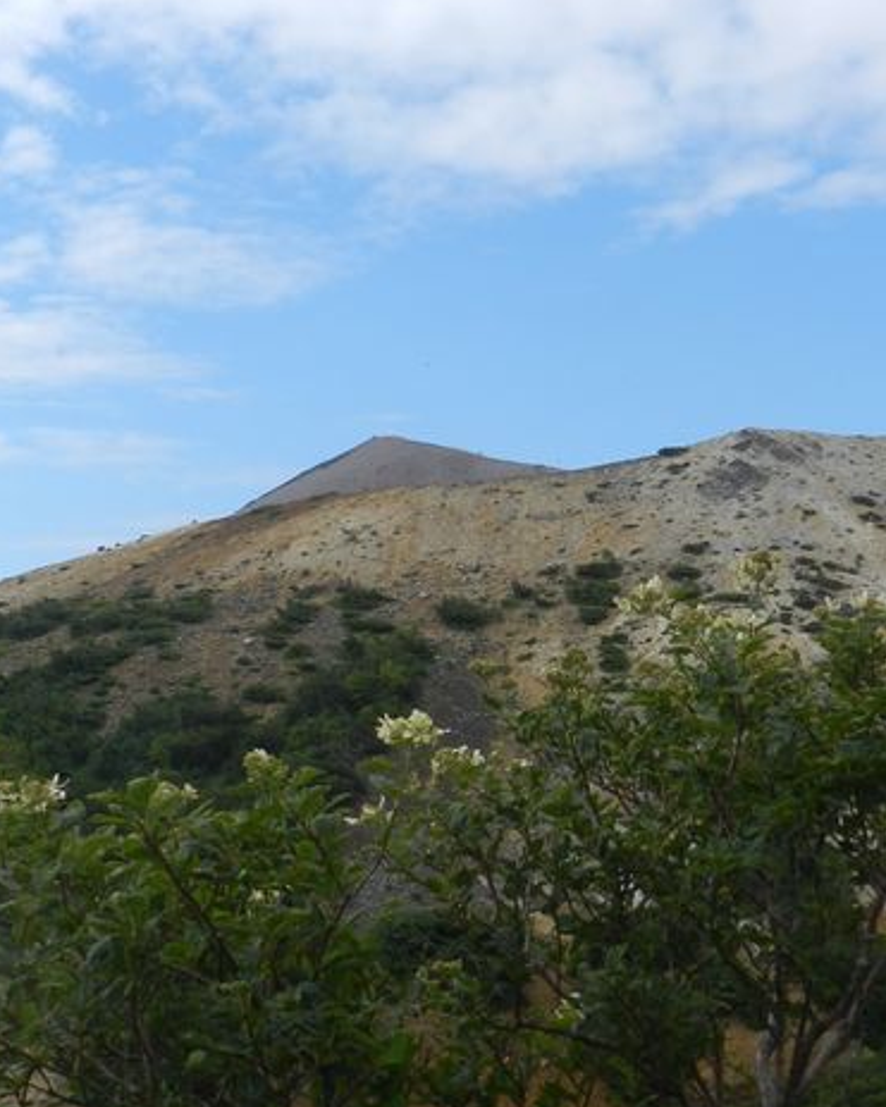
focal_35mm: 56
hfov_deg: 27.1
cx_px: 425
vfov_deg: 33.6
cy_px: 538
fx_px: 1836
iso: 160
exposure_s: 1/1250
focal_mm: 6.7
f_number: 4
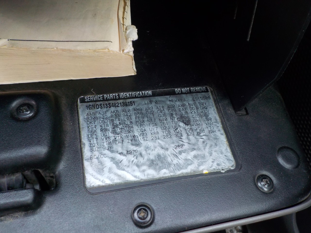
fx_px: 270
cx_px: 156
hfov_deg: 60.0
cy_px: 116
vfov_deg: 46.8
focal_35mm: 30
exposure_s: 1/30
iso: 220
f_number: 3.3
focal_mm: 4.1
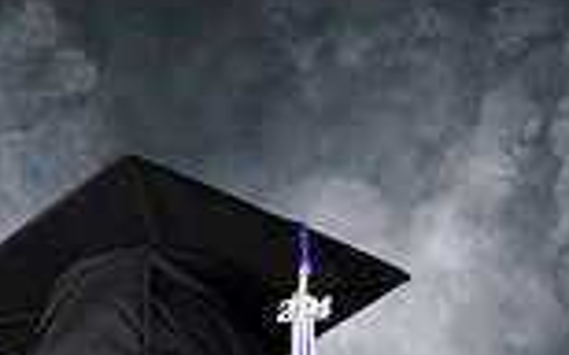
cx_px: 166
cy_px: 810
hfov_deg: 9.6
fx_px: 3378
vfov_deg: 5.8
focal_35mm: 218
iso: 250
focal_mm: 73
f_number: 9
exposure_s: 1/160
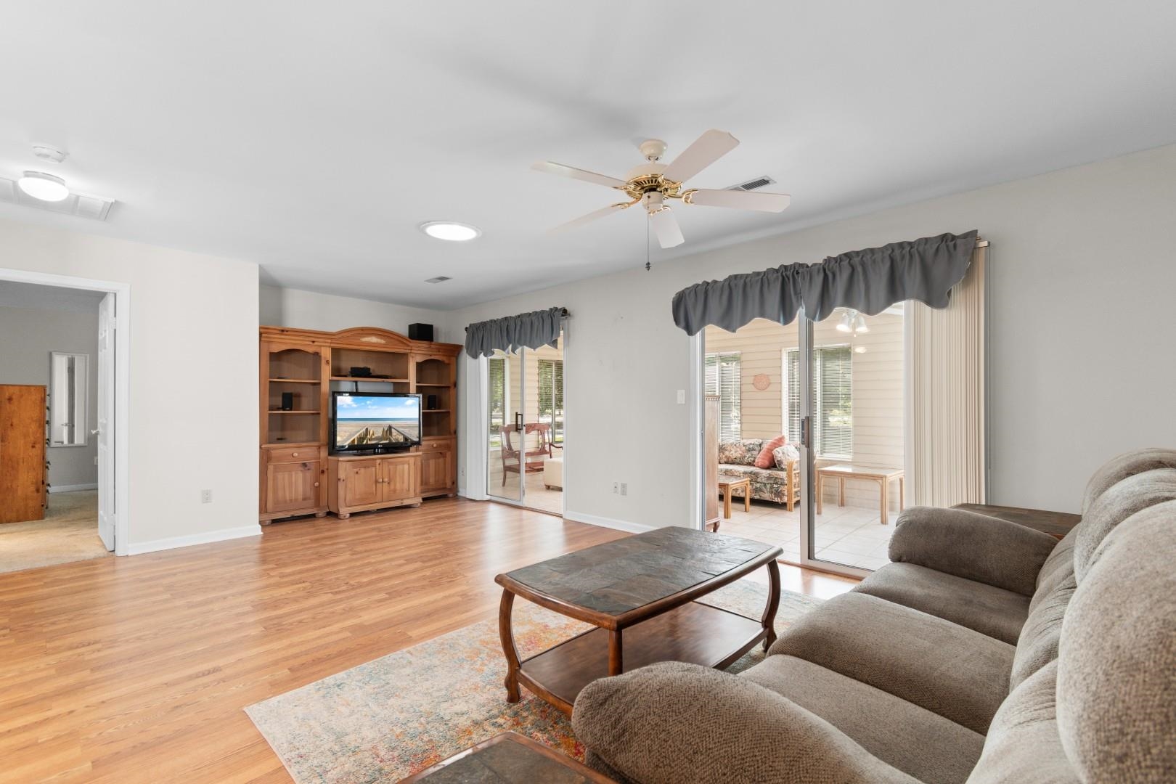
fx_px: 490
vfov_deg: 77.3
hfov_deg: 100.4
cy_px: 392
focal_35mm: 15
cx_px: 588
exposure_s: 1/3
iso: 100
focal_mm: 10
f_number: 4.5
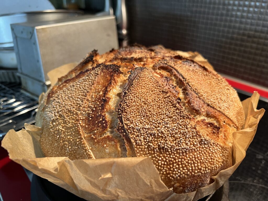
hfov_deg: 67.3
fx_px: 201
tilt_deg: -29.4
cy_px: 100
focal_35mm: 26
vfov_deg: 53.1
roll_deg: +0.2
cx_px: 134
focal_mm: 5.7
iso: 160
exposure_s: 1/50
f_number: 1.5
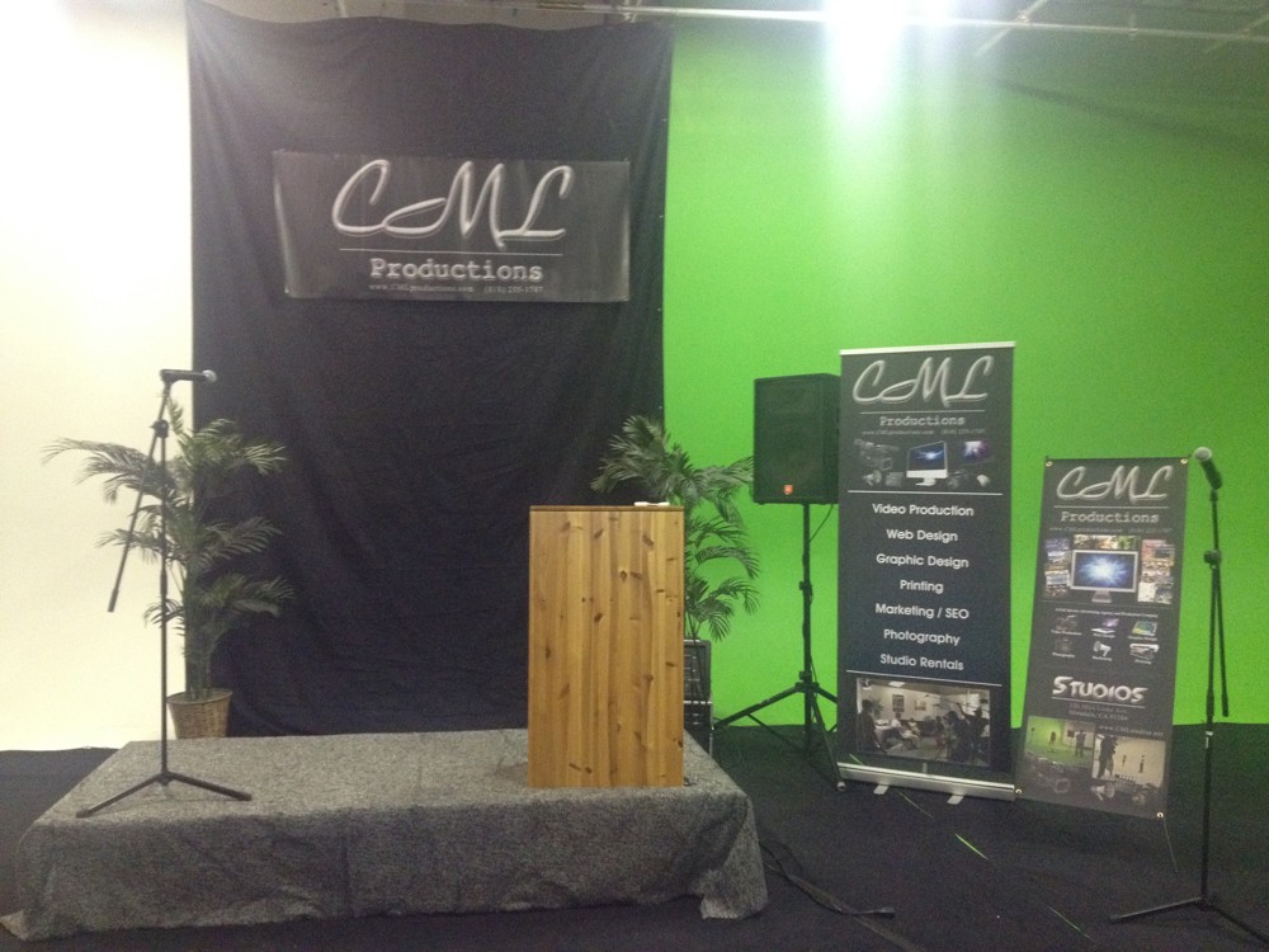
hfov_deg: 52.6
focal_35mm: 35
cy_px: 476
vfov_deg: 40.7
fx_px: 1283
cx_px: 634
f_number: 2.4
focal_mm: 4.28
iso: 500
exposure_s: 1/20
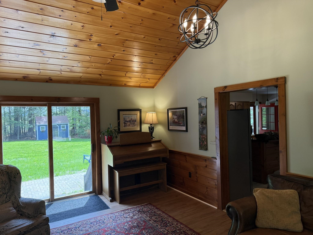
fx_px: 217
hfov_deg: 71.6
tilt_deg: +0.4
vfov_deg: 56.8
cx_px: 156
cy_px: 118
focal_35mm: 24
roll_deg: +2.0
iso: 160
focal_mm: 6.76
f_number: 1.78
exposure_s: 1/153
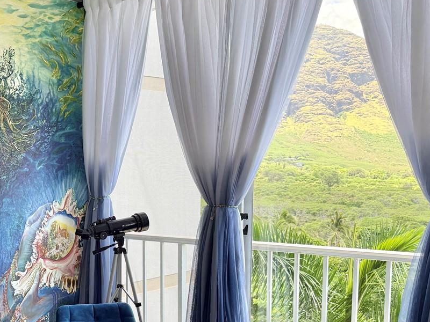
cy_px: 246
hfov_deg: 38.1
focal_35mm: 48
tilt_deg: -6.5
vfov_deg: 29.7
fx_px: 596
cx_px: 82
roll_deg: +0.8
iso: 100
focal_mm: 6.76
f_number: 1.78
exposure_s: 1/464
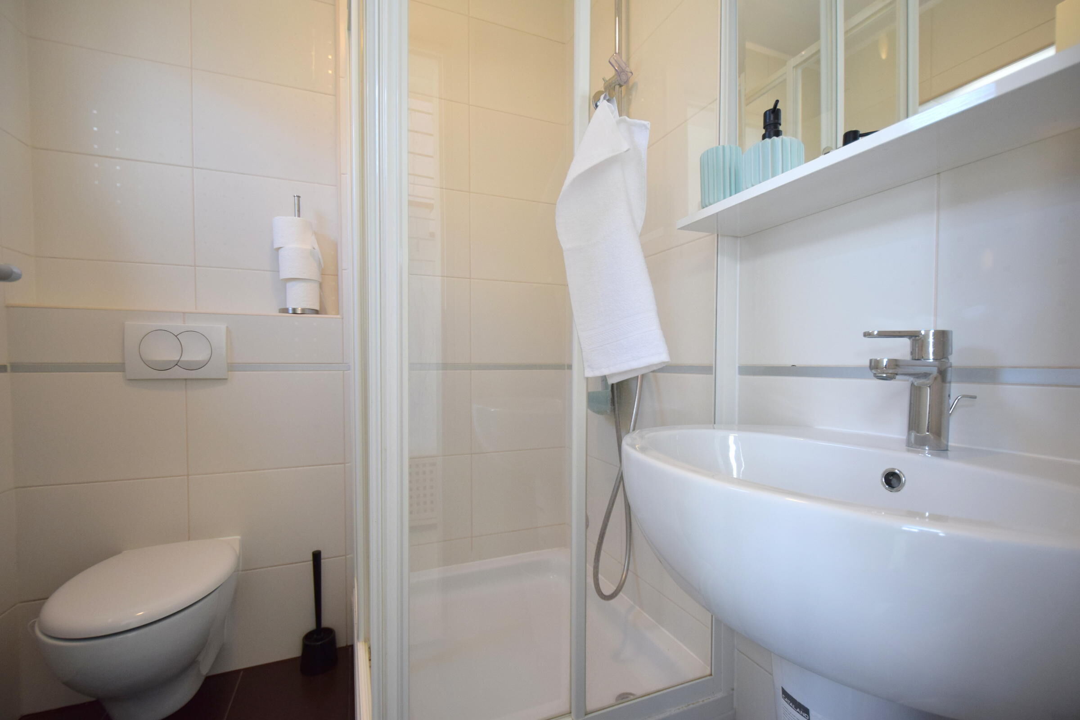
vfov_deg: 77.3
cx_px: 540
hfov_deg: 100.4
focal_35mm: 15
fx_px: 450
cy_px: 360
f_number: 3.5
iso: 720
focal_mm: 10
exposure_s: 1/80
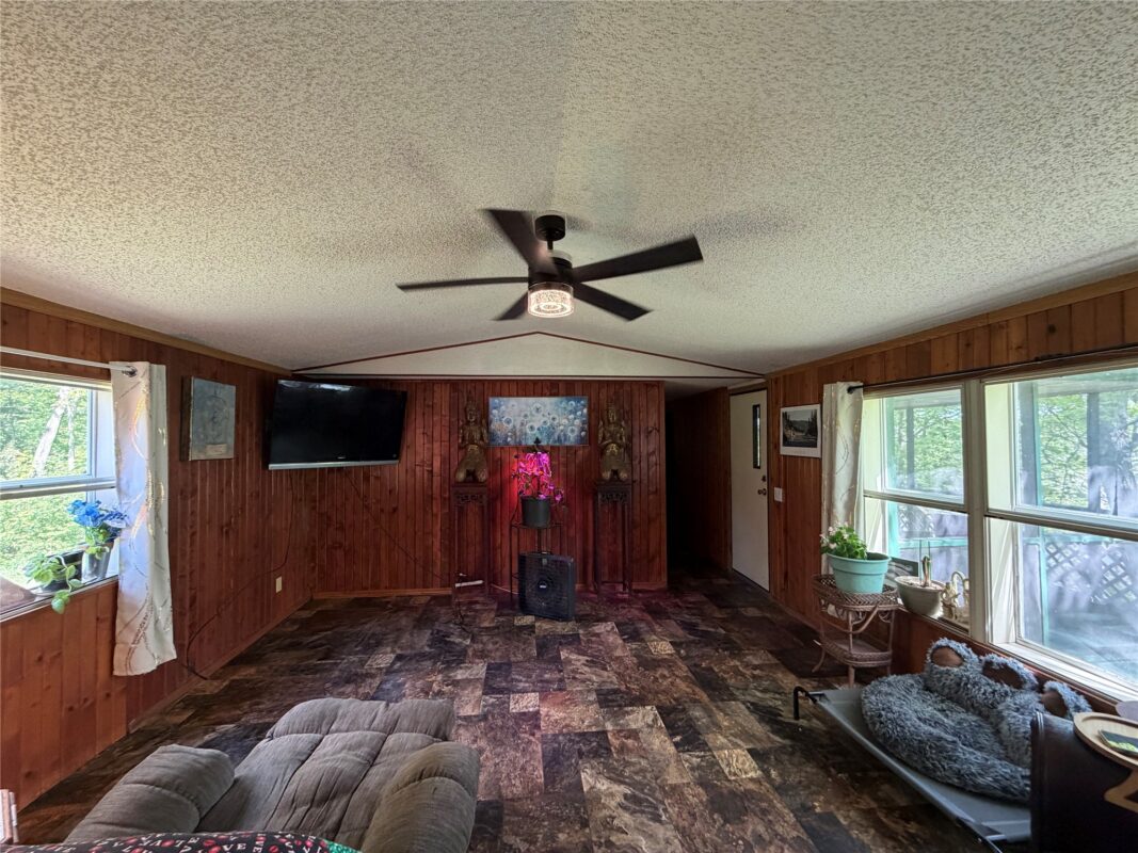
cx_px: 569
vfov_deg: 85.7
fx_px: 460
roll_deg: +0.2
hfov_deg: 102.1
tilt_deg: +2.6
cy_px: 426
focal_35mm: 14
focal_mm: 2.22
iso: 320
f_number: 2.2
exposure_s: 1/86
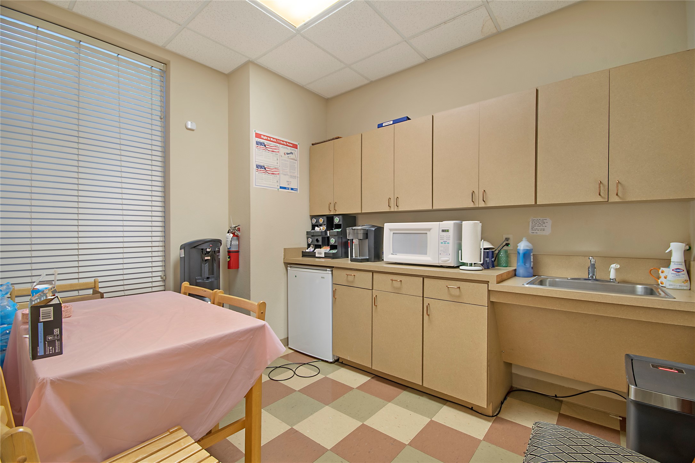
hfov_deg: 100.4
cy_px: 232
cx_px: 348
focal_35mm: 15
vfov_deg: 77.3
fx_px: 290
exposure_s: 1/1.67
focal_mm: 10
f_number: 11
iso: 100
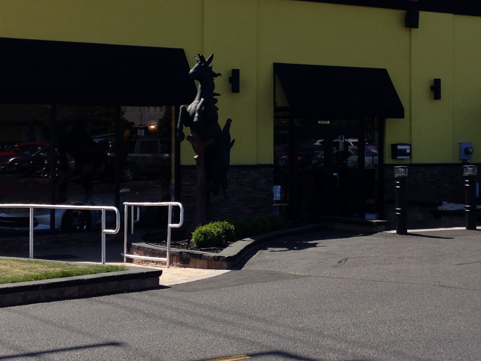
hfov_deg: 24.4
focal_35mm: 80
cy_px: 117
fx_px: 1112
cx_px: 247
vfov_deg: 18.4
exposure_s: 1/1124
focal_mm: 4.12
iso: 50
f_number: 2.4
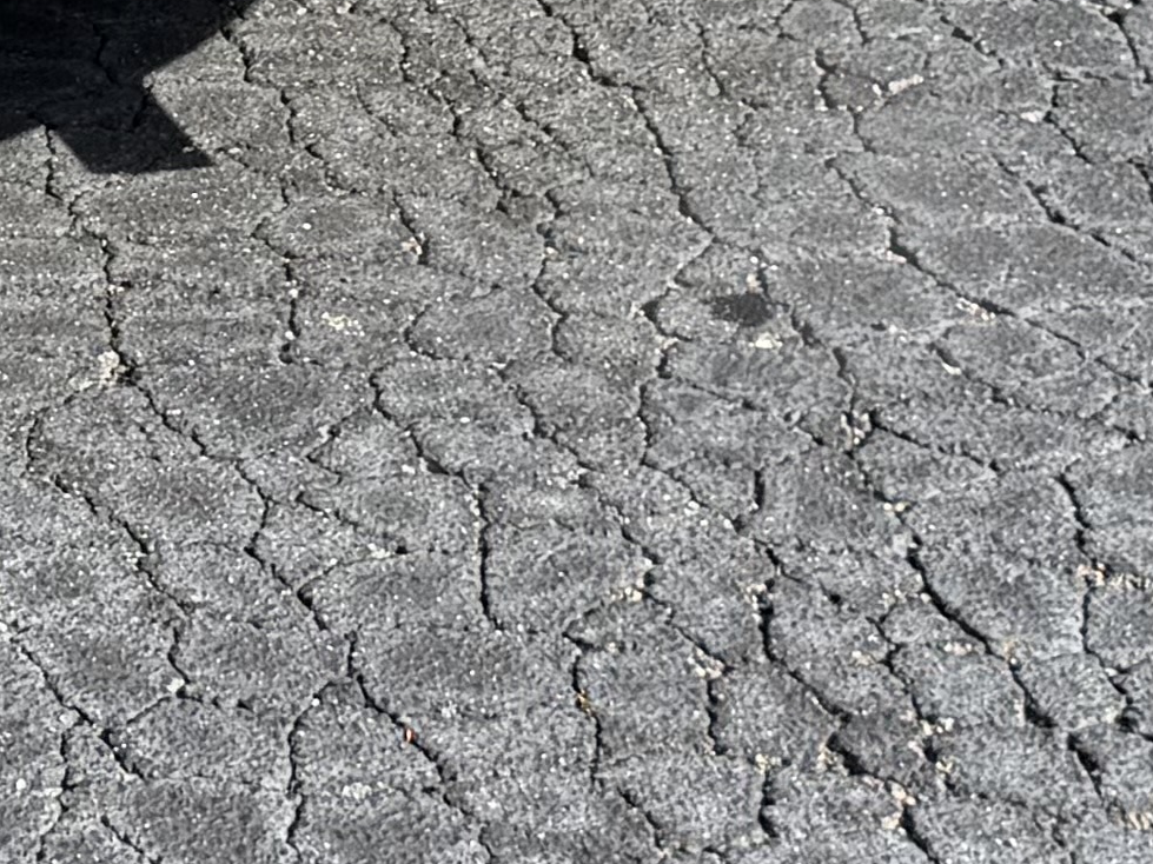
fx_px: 4663
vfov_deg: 10.1
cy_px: -604
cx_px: -11
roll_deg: -4.1
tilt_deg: -16.5
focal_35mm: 140
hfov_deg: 13.9
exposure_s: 1/1949
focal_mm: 6.76
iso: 100
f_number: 1.78
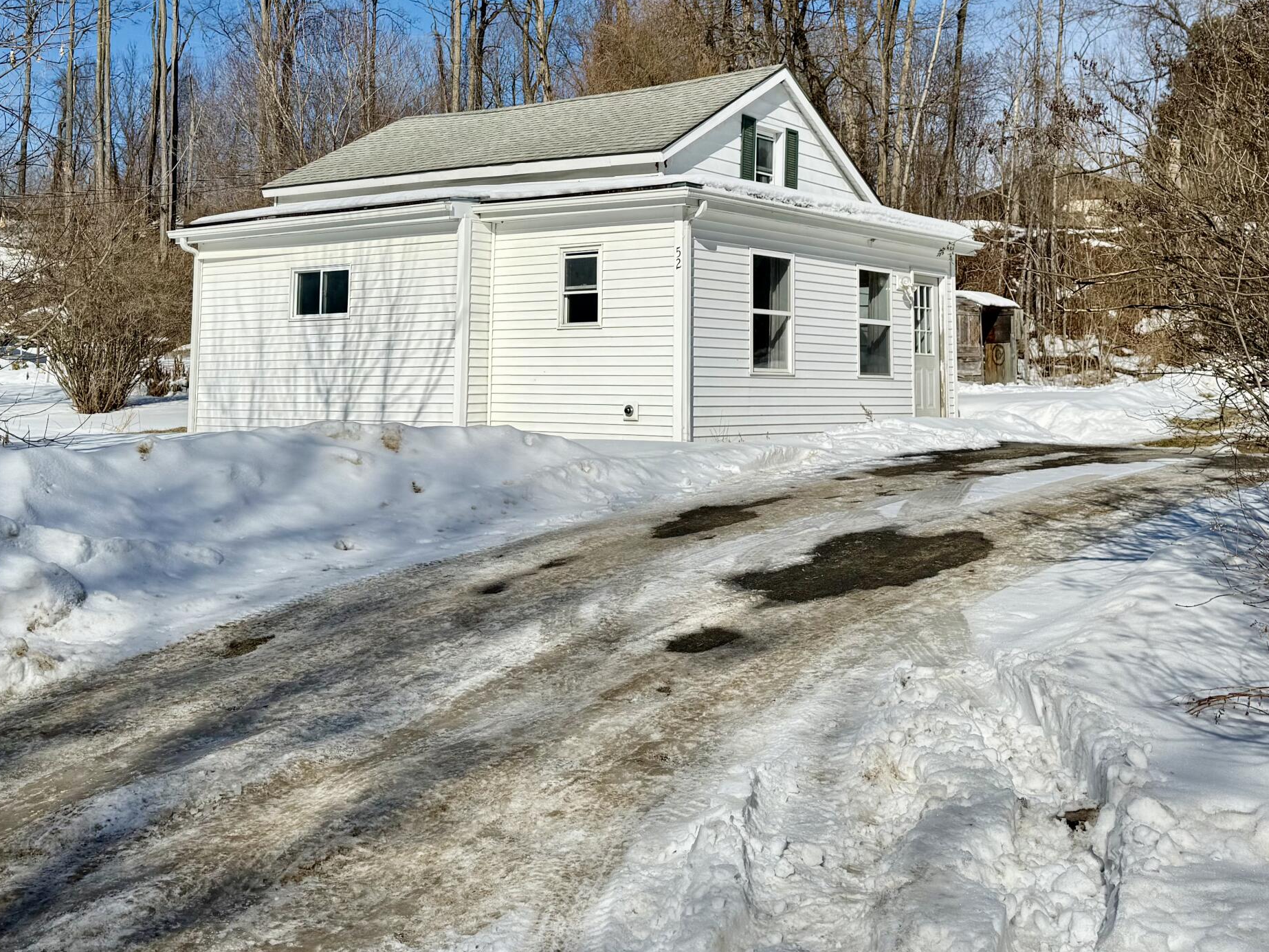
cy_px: 220
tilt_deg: +6.5
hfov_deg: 47.9
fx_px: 1430
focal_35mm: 39
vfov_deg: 35.9
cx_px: 641
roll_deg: -0.4
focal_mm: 6.76
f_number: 1.78
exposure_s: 1/11905
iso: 80
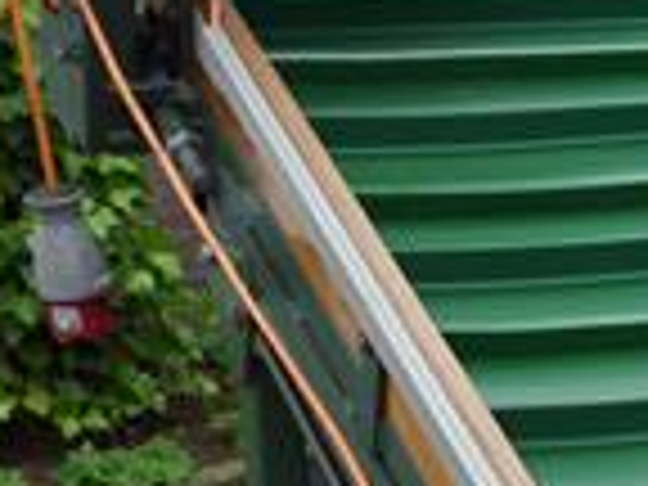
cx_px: 992
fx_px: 2490
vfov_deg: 10.8
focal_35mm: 133
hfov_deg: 13.9
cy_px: 662
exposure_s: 1/160
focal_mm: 15
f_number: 5
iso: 160
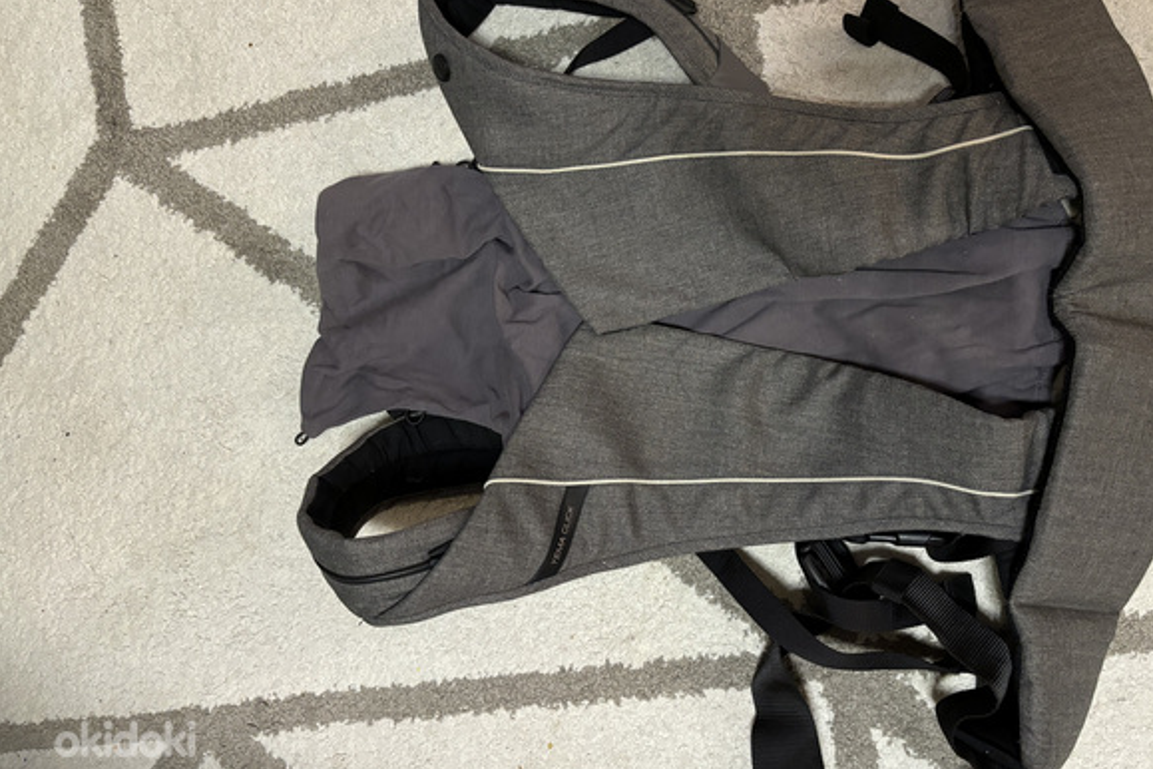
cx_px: 595
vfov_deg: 46.4
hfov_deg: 65.5
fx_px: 897
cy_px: 361
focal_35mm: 28
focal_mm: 5.96
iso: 500
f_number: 1.6
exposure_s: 1/50
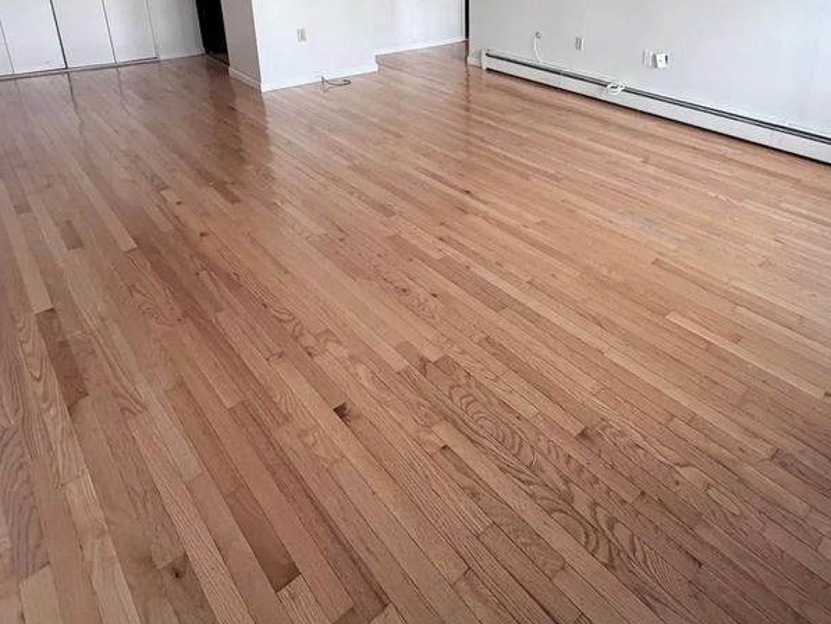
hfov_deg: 69.9
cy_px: 114
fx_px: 576
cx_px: 541
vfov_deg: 52.7
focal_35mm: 24
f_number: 2.2
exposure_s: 1/107
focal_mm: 2.22
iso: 320
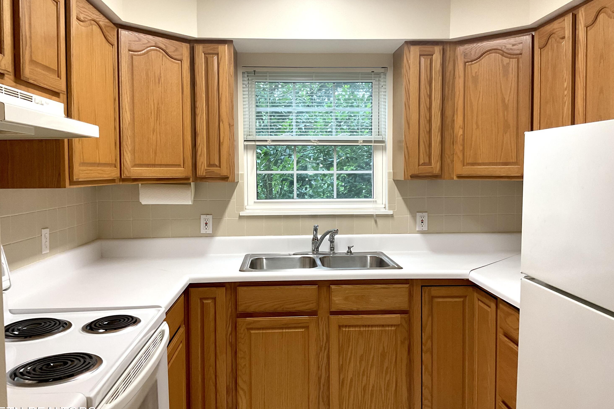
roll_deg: +0.7
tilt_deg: -2.4
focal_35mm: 31
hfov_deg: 60.3
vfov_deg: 42.3
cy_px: 198
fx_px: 529
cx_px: 312
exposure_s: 1/60
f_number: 1.8
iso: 80
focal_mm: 3
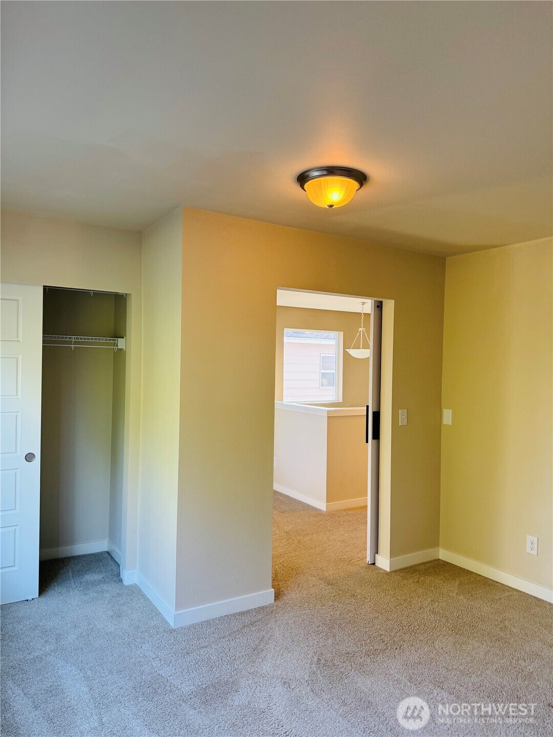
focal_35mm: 24
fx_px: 511
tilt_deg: -0.2
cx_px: 276
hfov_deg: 56.8
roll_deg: -0.4
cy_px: 368
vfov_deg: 71.6
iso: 160
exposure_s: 1/120
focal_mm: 6.76
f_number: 1.78
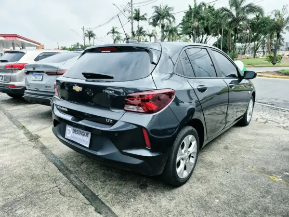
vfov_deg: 58.9
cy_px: 108
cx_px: 144
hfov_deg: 73.9
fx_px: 192
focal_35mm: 23
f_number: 1.8
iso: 25
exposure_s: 1/918
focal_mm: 5.4
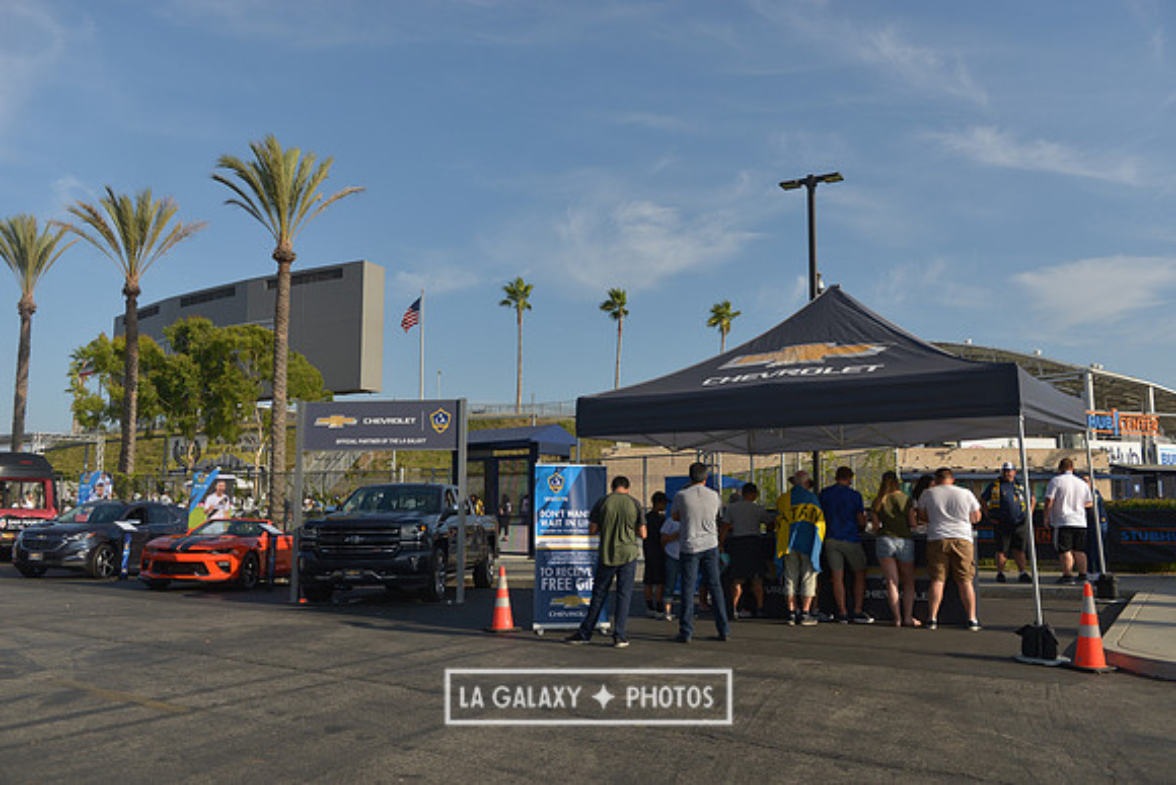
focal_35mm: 29
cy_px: 392
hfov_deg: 63.6
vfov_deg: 45.0
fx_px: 948
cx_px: 588
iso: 200
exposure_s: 1/2500
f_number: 4.5
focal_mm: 29
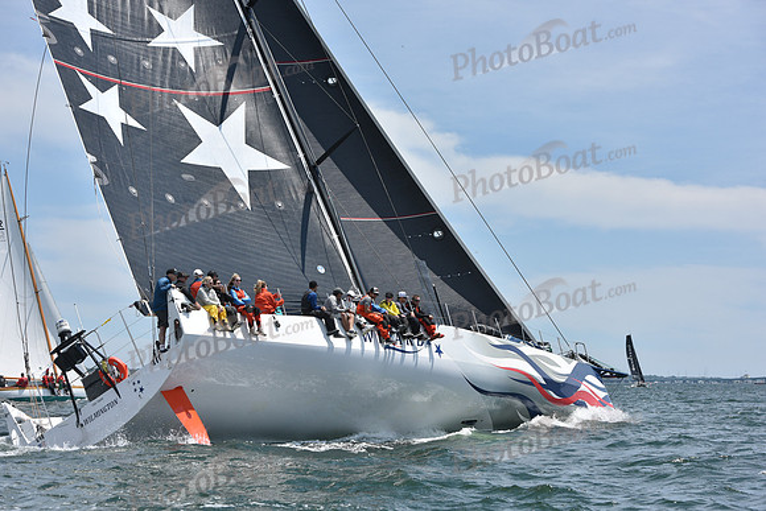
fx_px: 1490
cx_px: 383
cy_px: 256
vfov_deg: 19.5
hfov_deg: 28.8
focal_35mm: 70
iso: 250
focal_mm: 70
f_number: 8
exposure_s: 1/1250
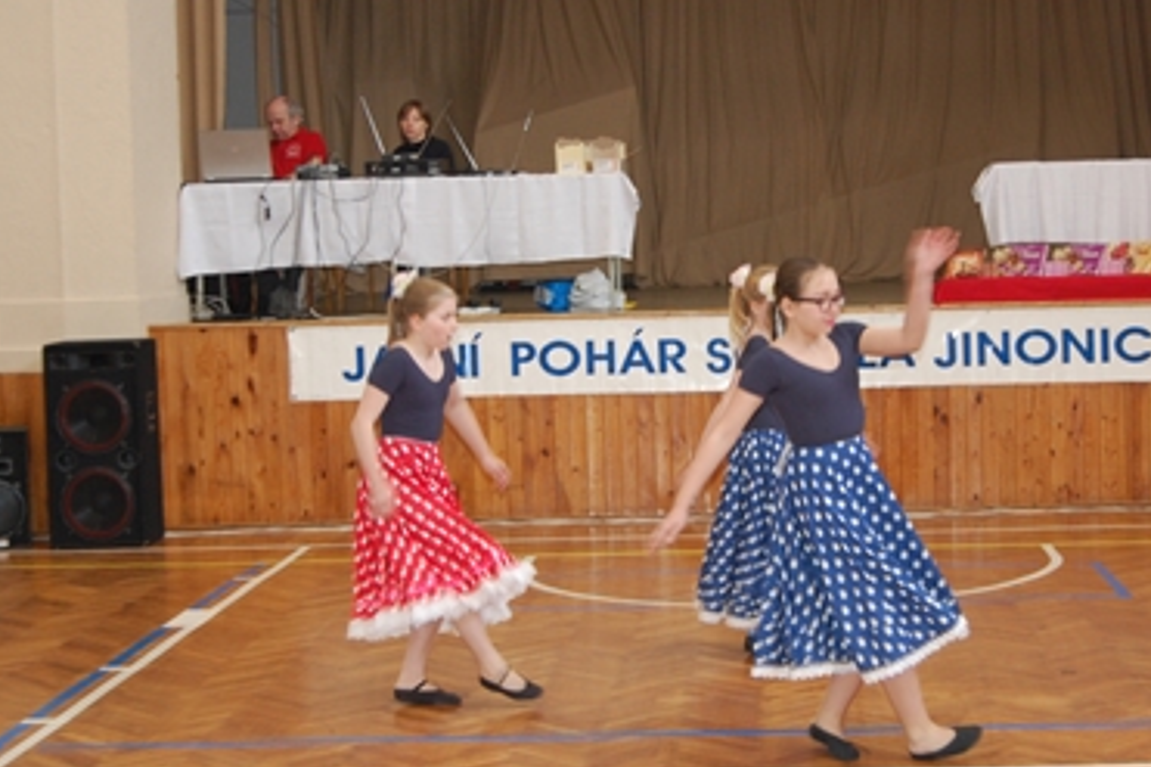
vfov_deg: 19.2
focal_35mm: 71
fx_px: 2258
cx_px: 686
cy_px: 307
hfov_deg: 28.5
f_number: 4.8
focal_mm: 35
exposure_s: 1/60
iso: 800
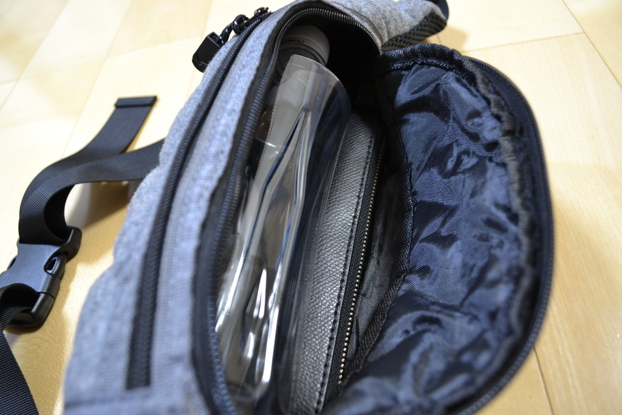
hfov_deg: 67.4
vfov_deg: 47.9
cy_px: 208
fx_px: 467
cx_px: 311
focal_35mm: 27
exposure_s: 1/15
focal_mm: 18
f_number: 3.5
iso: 900
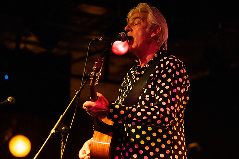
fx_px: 890
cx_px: 133
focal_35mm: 134
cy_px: 91
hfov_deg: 15.3
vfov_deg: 10.2
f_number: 2.8
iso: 3200
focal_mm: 110
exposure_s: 1/50
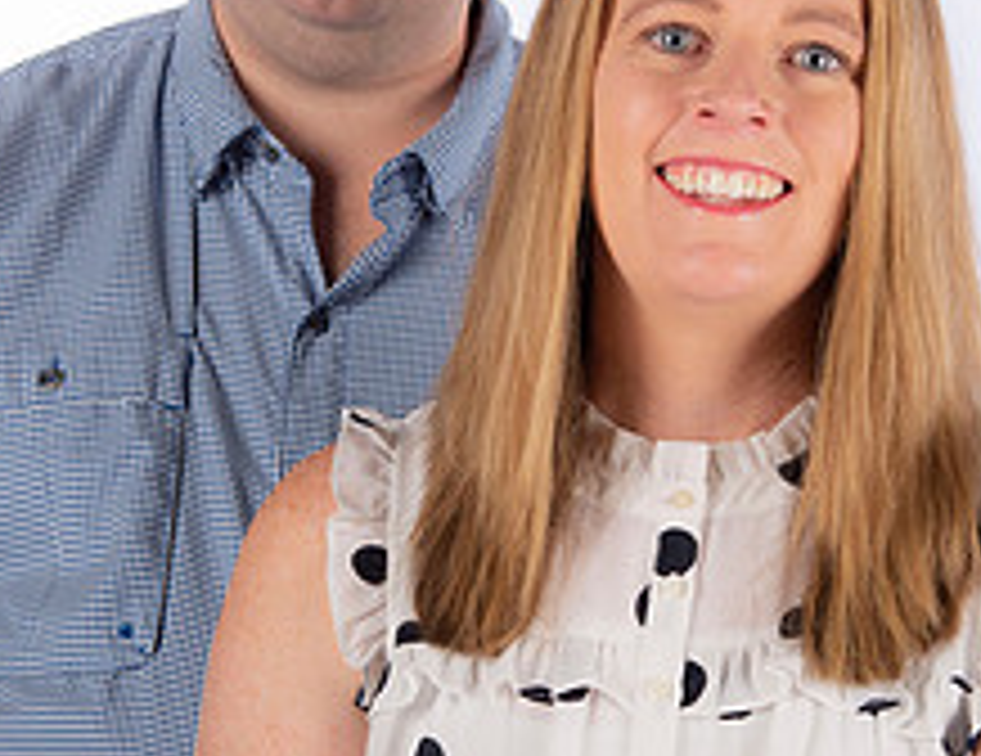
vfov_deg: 7.7
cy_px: 238
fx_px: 5610
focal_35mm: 196
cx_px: 453
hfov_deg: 10.0
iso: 100
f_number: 5
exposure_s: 1/200
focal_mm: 66
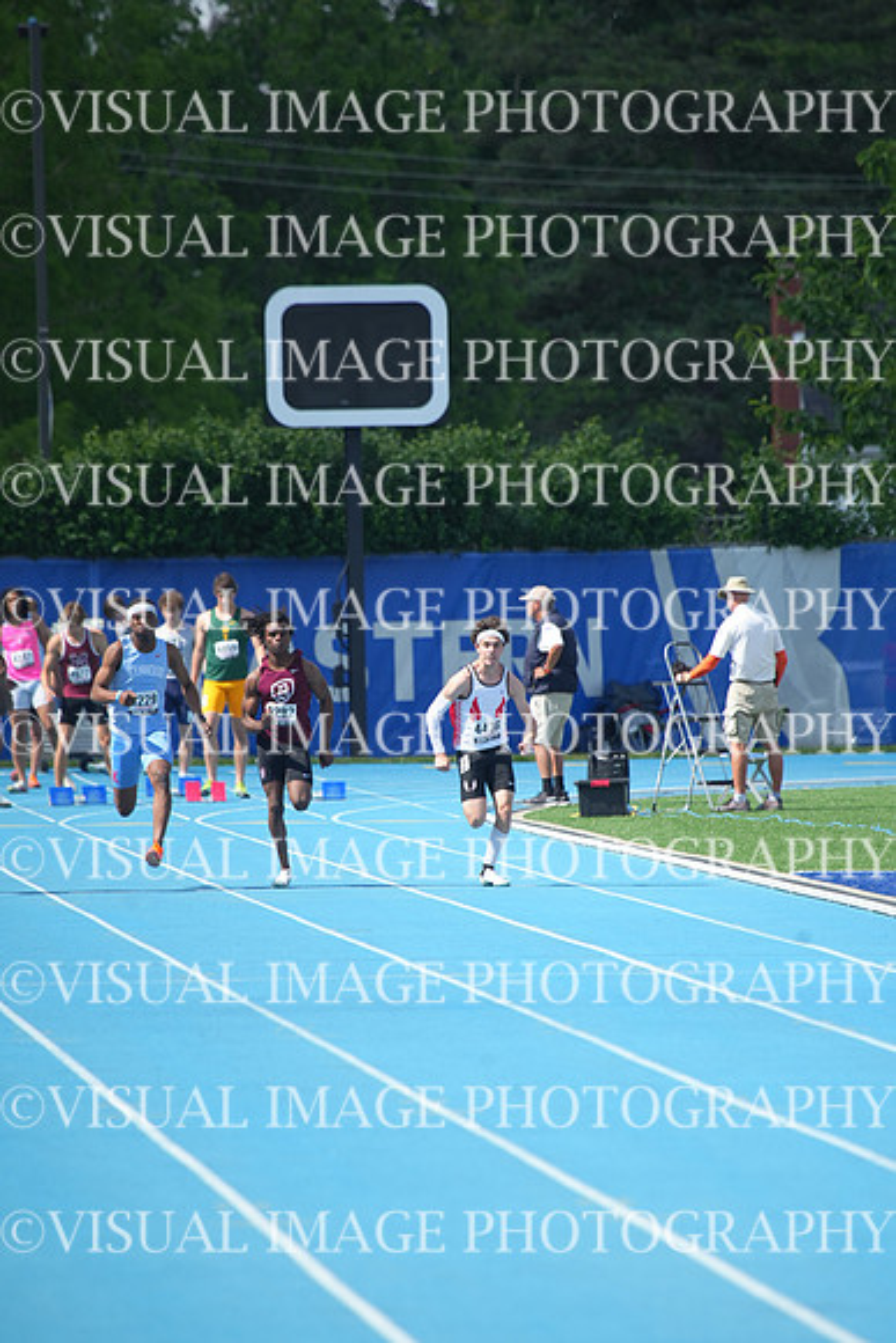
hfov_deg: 3.4
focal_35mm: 400
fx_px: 14923
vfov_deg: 5.2
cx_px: 448
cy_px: 672
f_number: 6.3
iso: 400
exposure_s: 1/1000
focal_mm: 400
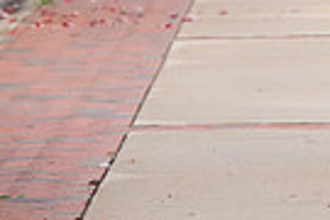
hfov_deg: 2.9
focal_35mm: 709
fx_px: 6499
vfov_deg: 1.9
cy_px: -170
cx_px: 521
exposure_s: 1/500
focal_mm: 165
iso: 500
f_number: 5
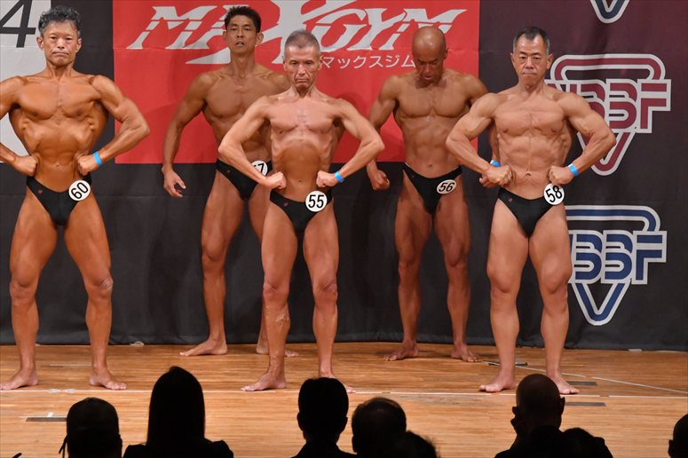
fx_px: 5158
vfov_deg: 5.1
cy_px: 229
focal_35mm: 270
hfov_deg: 7.6
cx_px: 344
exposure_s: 1/400
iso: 8000
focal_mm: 180
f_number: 5.6
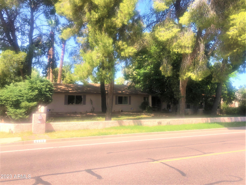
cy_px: 92
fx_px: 199
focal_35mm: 28
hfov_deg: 63.4
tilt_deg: +5.9
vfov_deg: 49.7
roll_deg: -1.1
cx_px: 123
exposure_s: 1/899
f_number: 1.8
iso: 20
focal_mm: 3.99
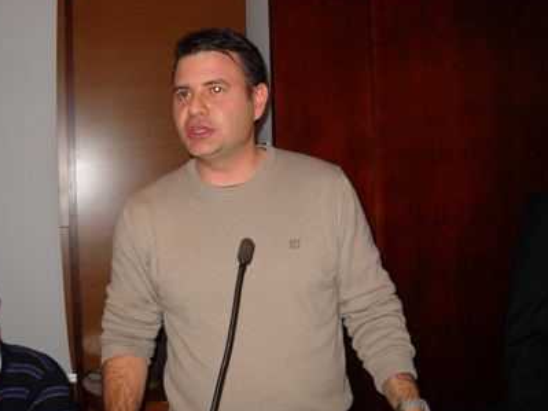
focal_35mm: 46
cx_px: 244
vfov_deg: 31.5
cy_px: 214
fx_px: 728
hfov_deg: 41.2
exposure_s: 1/30
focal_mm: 6.72
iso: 100
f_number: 3.1
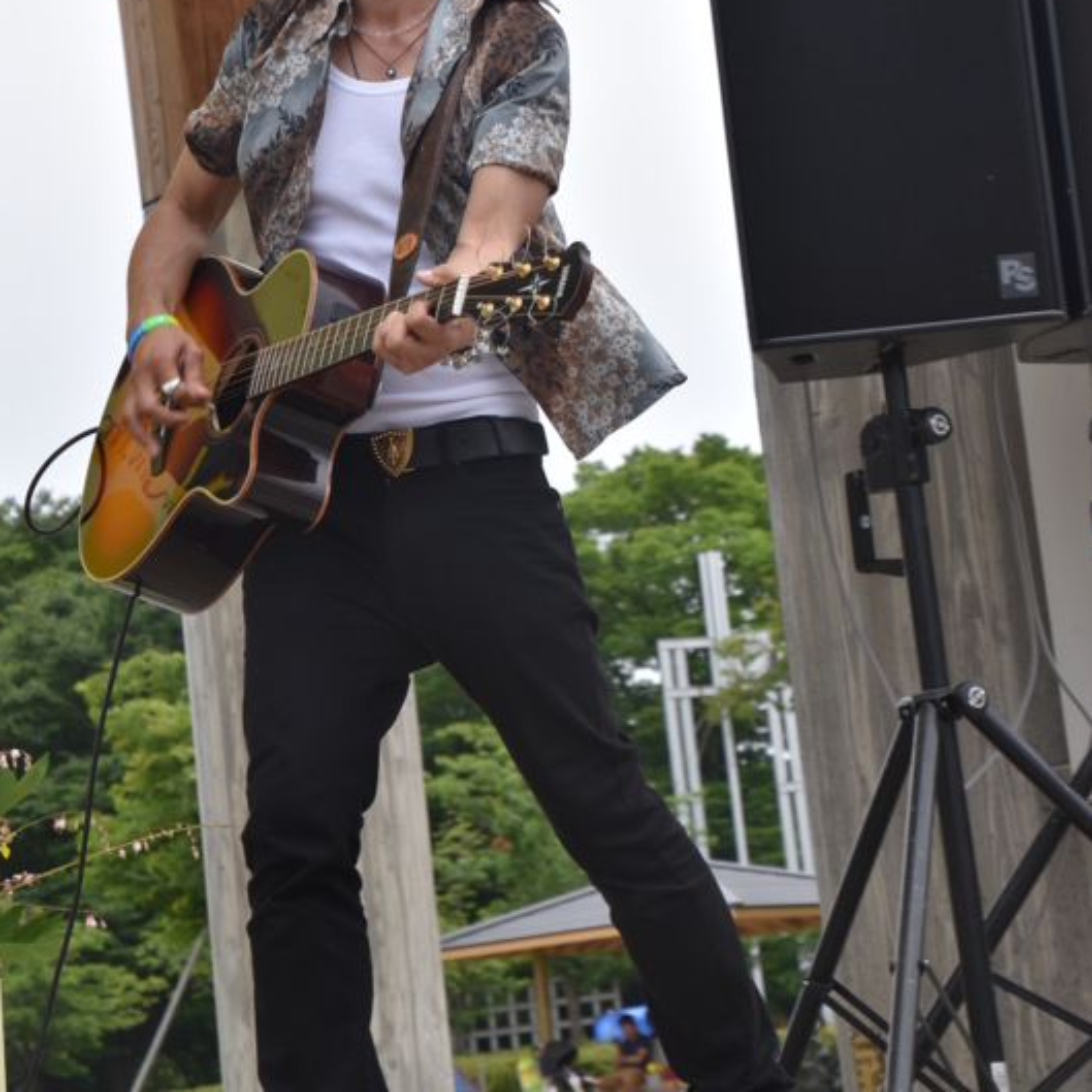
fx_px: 4818
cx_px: 546
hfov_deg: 12.9
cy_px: 365
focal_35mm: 135
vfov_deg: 12.9
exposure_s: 1/320
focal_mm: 70
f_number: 9
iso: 200
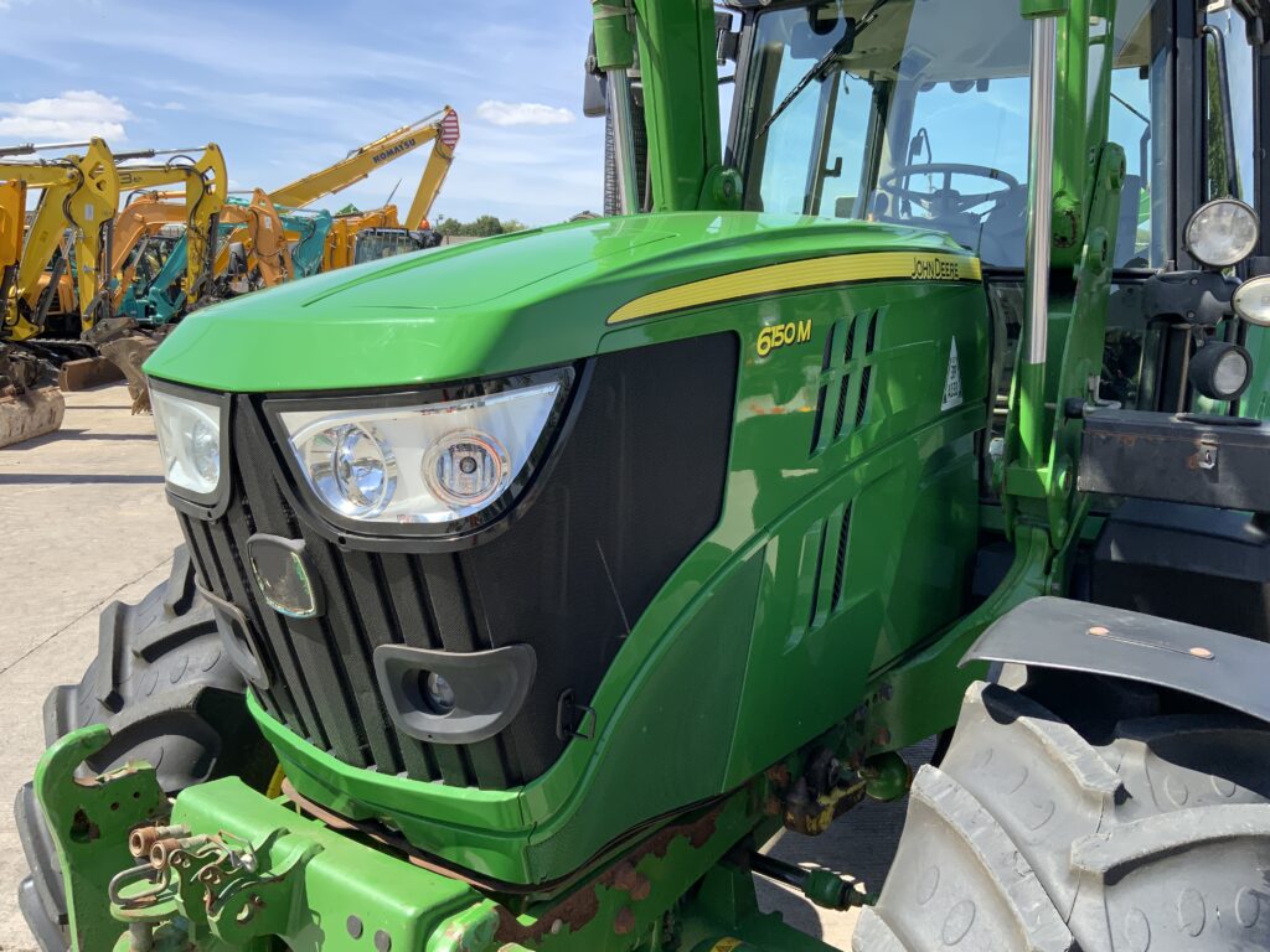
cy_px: 476
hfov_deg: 61.7
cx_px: 635
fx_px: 1064
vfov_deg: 48.2
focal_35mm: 29
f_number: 1.8
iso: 16
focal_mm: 3
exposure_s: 1/869
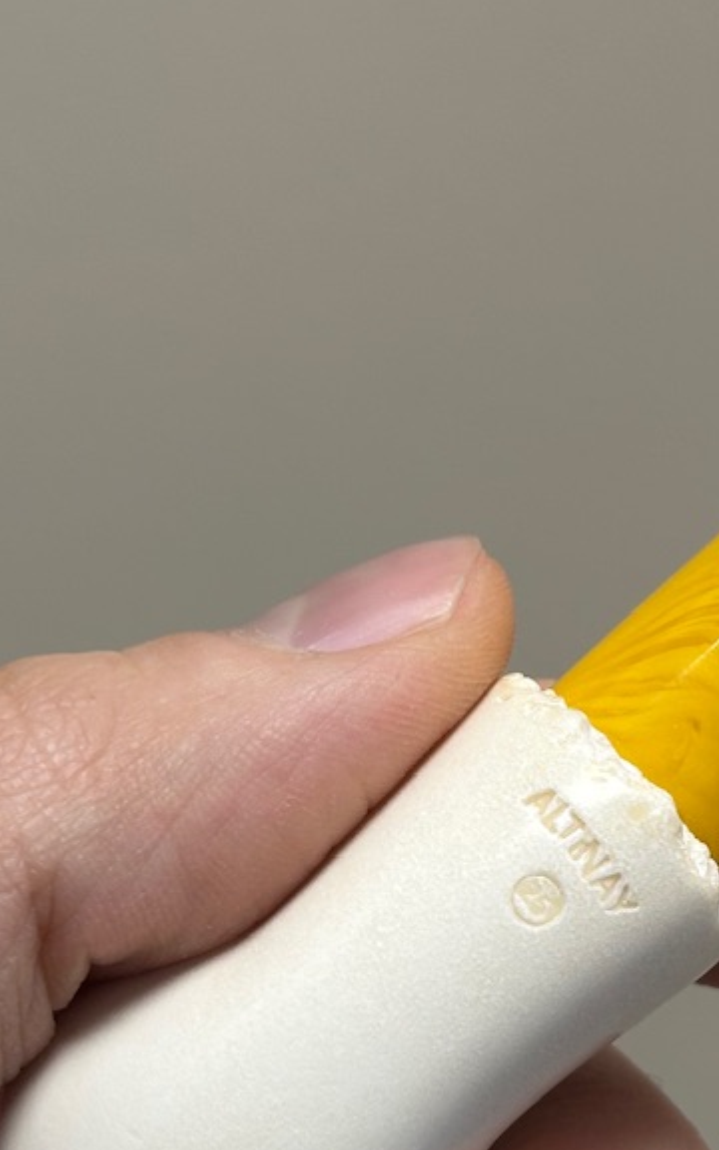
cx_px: 719
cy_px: 605
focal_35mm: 113
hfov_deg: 11.5
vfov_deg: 18.4
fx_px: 3543
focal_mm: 6.86
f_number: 1.78
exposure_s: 1/121
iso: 64
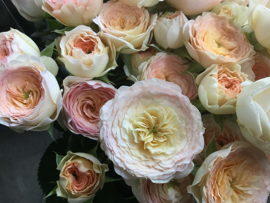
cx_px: 135
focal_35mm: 31
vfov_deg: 45.4
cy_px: 102
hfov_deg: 58.4
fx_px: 242
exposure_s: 1/30
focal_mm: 3.3
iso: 80
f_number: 2.4
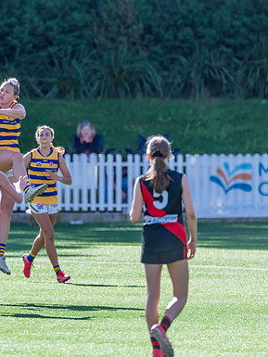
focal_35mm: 792
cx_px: 34
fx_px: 8171
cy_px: 152
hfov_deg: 1.9
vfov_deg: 2.5
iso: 800
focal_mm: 460
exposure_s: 1/1600
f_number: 6.3
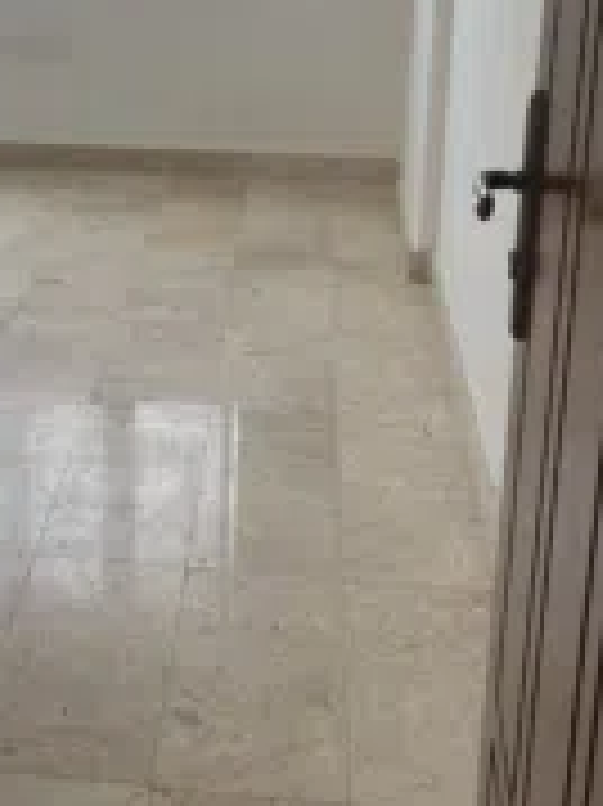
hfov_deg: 24.9
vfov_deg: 32.1
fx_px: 1349
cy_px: 126
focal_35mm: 58
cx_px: 135
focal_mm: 4.25
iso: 80
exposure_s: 1/121
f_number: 1.8
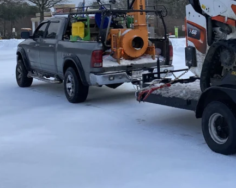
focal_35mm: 60
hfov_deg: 30.0
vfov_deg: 24.8
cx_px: 217
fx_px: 419
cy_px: 28
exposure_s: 1/3984
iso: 32
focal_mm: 4.25
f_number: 1.8
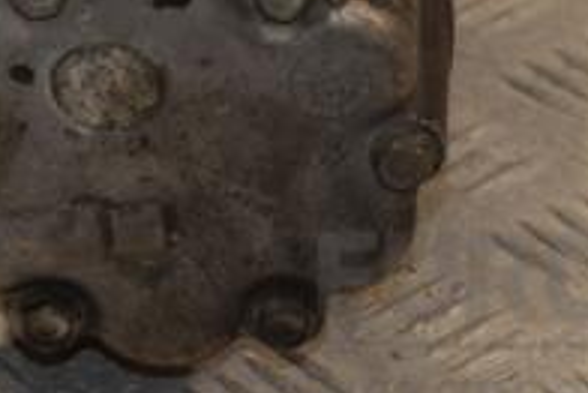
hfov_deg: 6.0
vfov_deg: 4.0
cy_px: -123
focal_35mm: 344
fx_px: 5615
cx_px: 261
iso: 800
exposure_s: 1/200
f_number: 5.3
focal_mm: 75
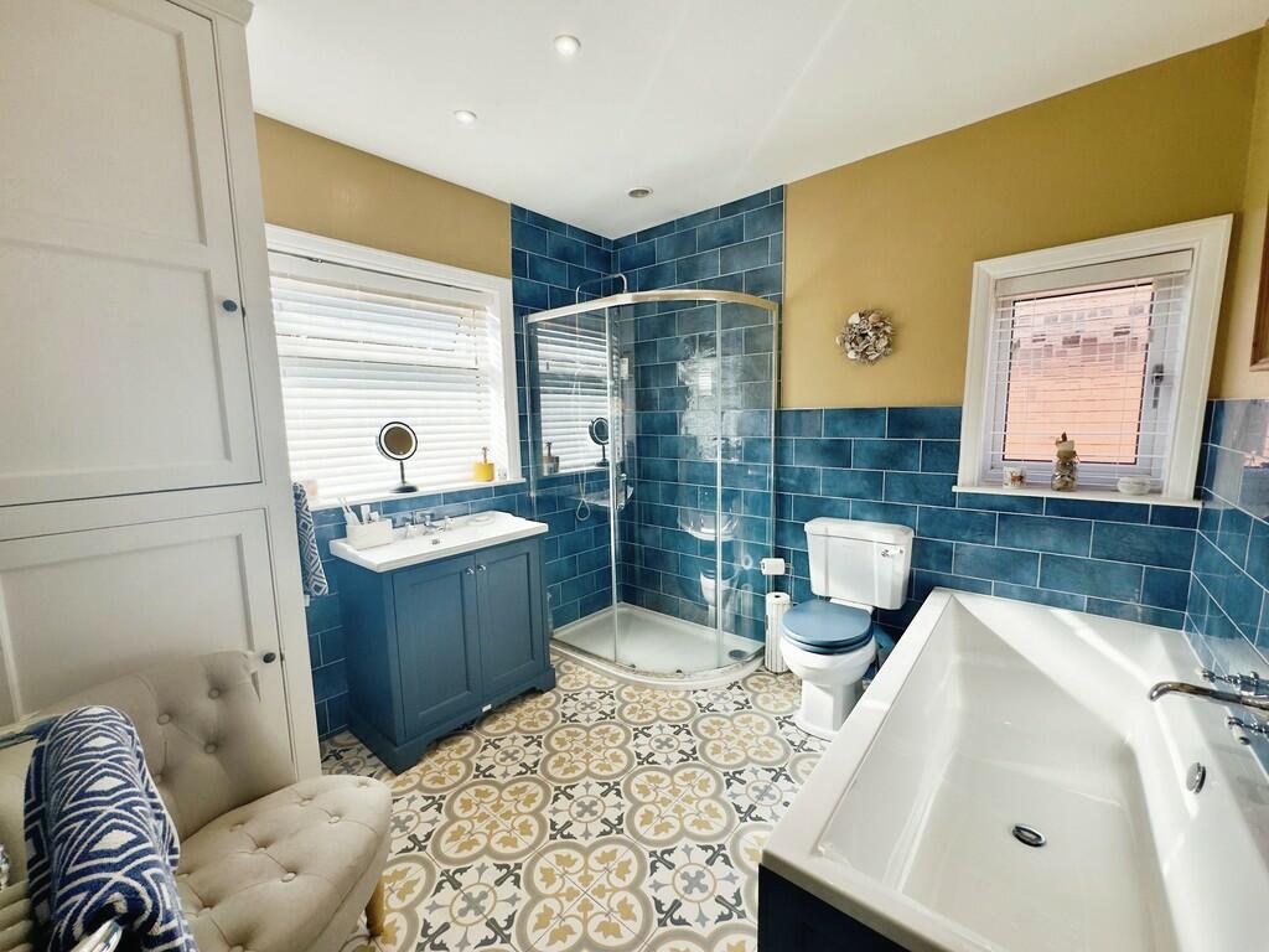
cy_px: 476
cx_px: 634
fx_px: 513
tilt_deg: -6.7
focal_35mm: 14
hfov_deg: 102.1
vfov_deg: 85.7
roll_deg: +1.1
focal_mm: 2.22
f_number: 2.2
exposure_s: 1/129
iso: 40
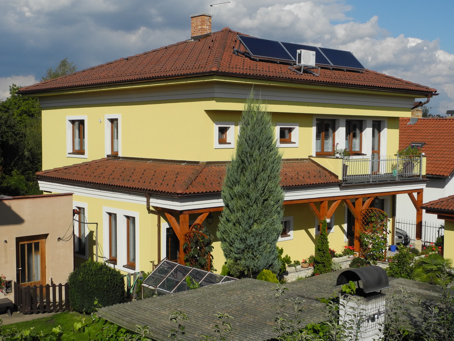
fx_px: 498
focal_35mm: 38
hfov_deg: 49.0
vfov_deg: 37.7
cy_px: 170
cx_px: 227
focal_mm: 8.1
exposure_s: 1/998
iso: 100
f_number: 5.6
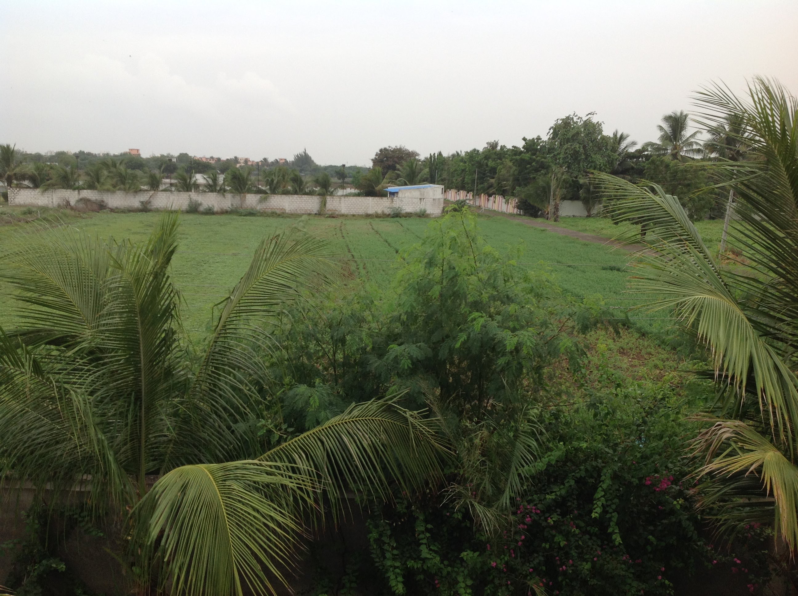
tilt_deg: -6.9
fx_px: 806
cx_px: 399
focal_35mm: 35
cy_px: 298
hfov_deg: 52.7
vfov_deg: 40.6
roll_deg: -1.0
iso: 50
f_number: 2.4
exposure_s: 1/426
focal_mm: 4.28
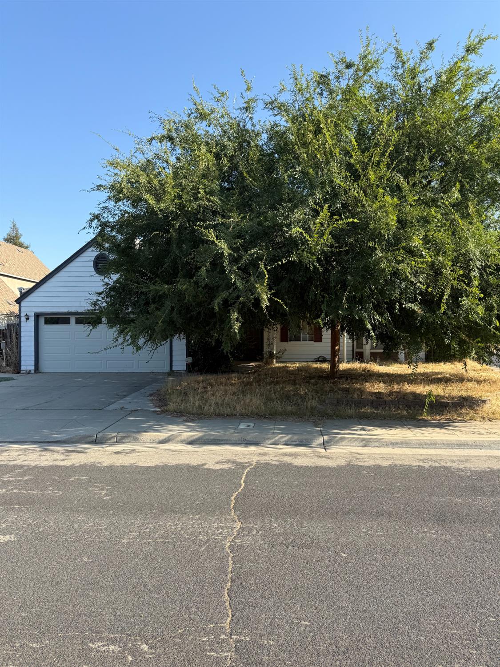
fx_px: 462
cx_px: 250
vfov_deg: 71.6
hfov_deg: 56.8
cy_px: 334
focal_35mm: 24
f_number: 1.78
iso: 80
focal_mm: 6.76
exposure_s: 1/1493
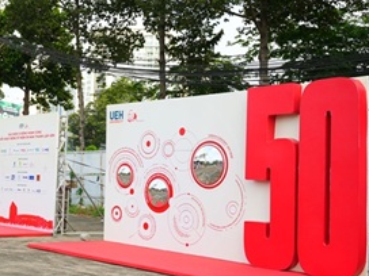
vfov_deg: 24.3
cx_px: 76
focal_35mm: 60
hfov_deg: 31.3
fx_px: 641
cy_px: 151
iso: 100
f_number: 7.1
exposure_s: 1/100
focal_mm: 34.1
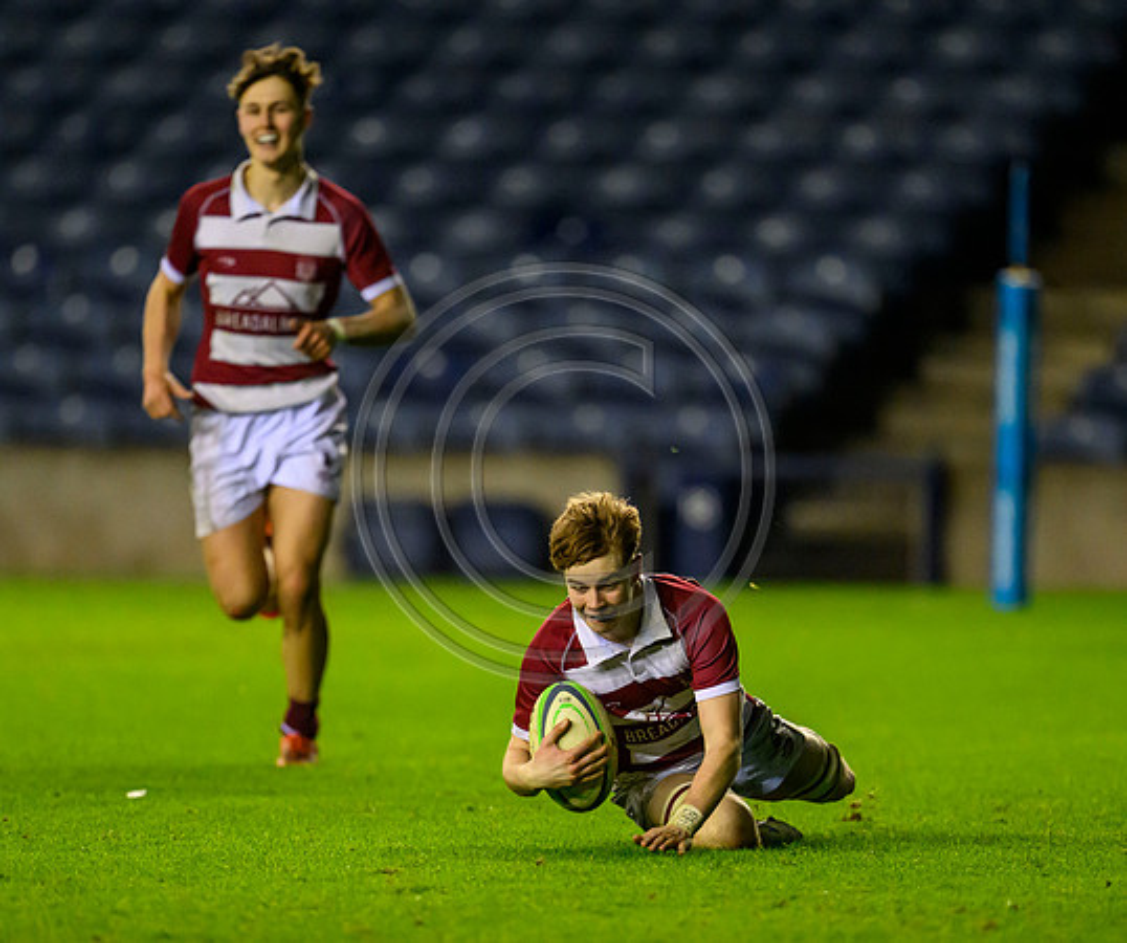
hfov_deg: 3.3
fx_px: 19527
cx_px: 632
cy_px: 561
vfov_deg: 2.8
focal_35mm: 575
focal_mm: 400
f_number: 3.2
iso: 8000
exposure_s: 1/2000
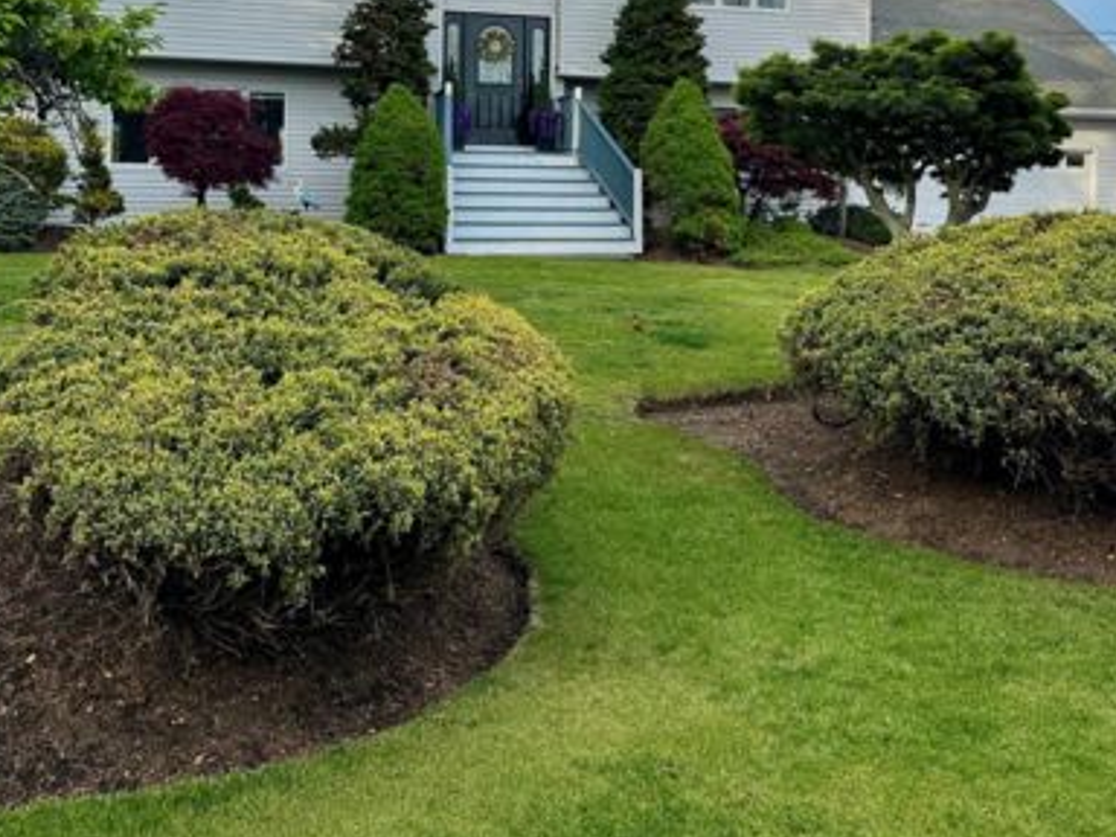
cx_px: 564
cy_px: 169
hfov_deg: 46.8
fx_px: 1290
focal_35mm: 40
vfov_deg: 34.8
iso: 80
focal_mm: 6.86
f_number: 1.78
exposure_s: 1/1131
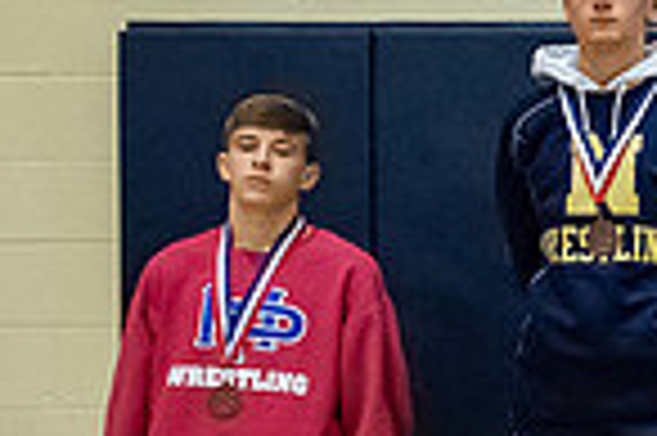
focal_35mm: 112
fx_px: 2042
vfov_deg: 12.2
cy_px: 295
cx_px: 1235
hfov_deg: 15.4
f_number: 5.6
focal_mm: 24
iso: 6400
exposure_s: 1/250
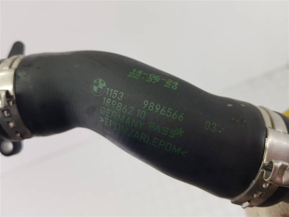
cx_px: 144
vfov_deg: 53.1
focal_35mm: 26
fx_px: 217
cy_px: 108
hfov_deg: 67.3
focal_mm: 4.2
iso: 40
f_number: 1.7
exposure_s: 1/104
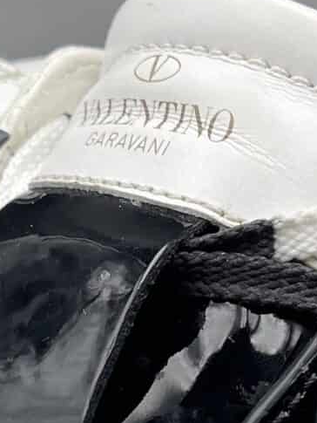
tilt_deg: -40.7
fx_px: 1611
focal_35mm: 132
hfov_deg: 11.2
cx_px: 49
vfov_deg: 14.8
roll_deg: +9.8
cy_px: 392
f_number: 1.6
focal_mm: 5.1
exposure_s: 1/569
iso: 32
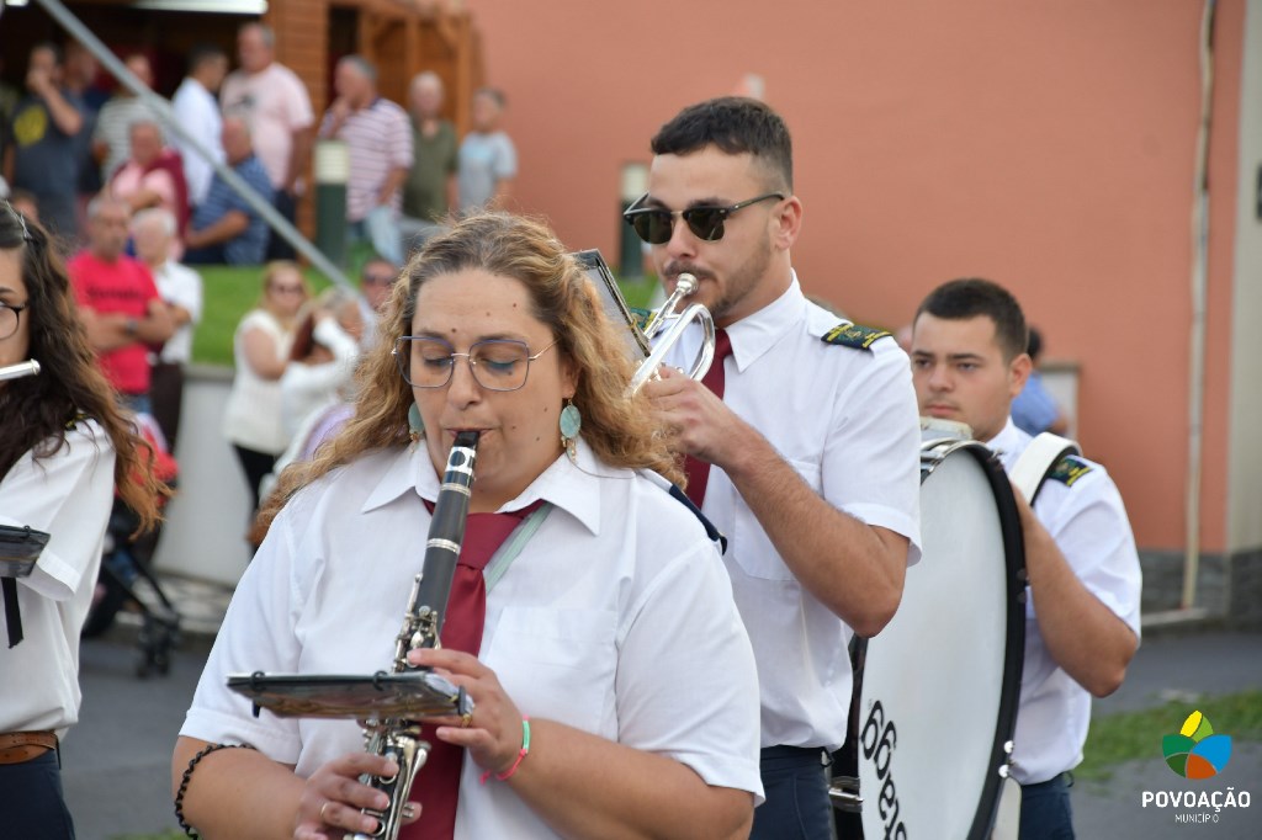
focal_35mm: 157
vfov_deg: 8.7
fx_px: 5502
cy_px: 420
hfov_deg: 13.1
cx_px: 631
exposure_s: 1/250
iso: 450
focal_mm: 105
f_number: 5.6
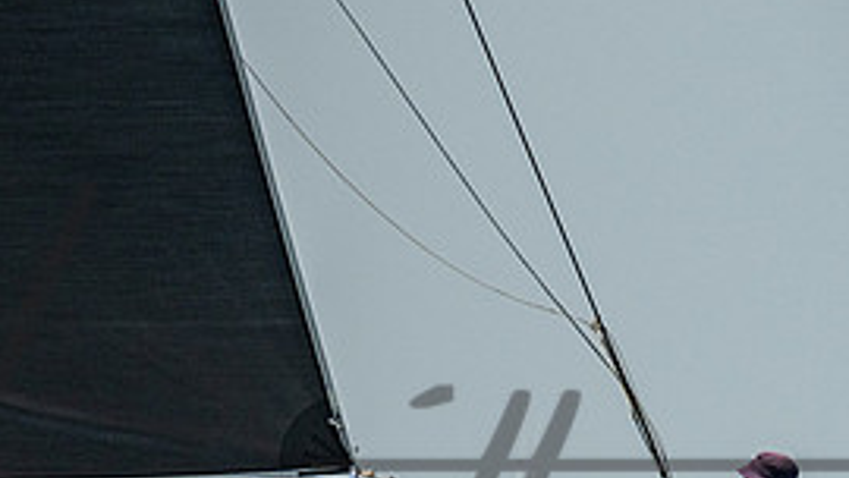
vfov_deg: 1.7
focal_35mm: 730
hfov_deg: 3.0
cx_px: 22
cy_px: 468
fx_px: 16437
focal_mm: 200
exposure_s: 1/1250
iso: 320
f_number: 6.3
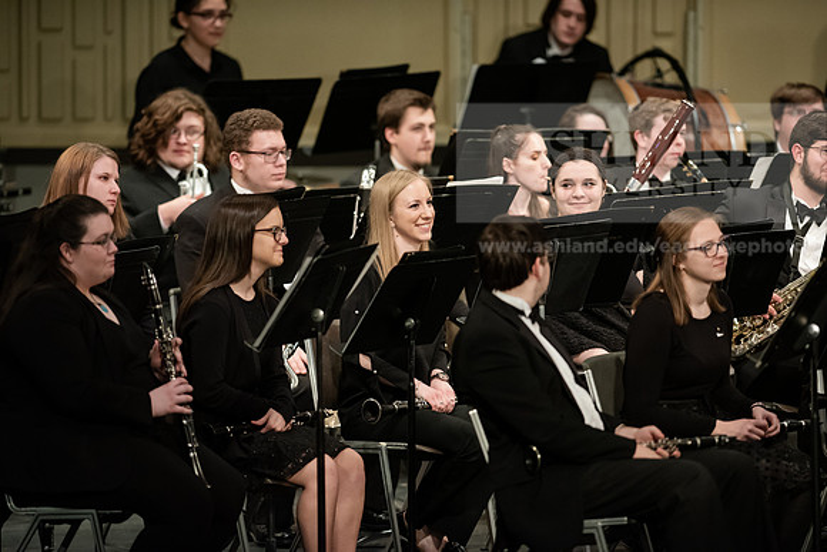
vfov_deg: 4.6
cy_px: 276
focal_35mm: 300
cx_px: 414
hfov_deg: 6.9
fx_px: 6893
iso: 4000
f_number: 3.2
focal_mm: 300
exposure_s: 1/250
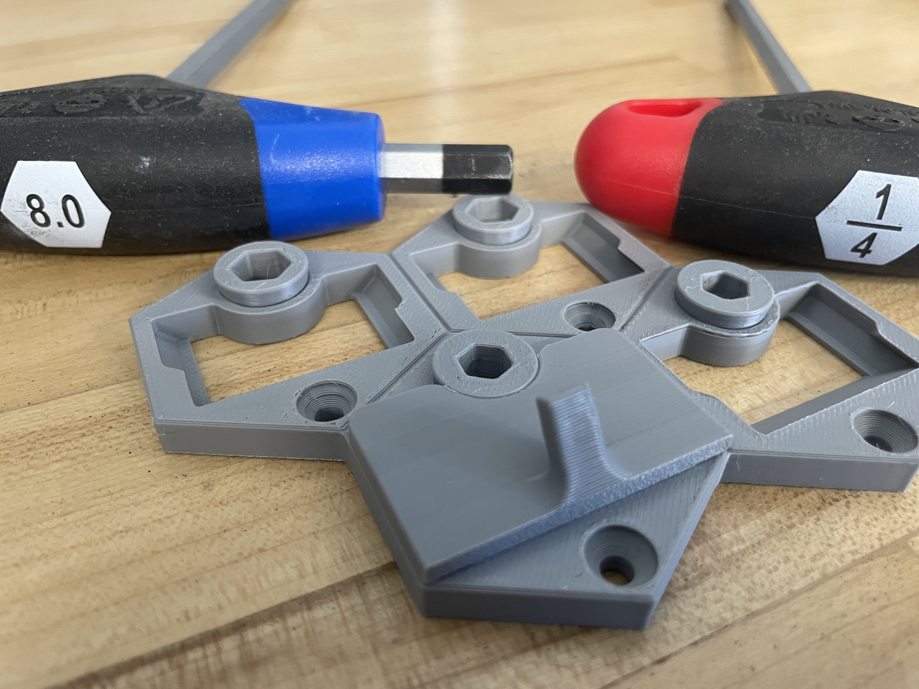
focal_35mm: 26
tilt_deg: -38.8
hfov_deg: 67.3
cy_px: 344
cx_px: 460
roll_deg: -1.0
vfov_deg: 53.1
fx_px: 690
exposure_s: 1/60
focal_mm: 4.2
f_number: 1.6
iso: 400
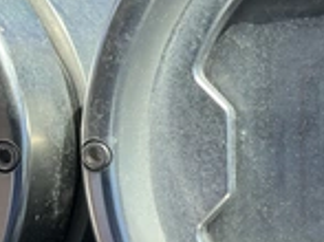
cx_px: 432
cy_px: 167
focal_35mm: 79
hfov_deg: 22.0
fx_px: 739
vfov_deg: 18.6
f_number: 1.8
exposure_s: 1/770
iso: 25
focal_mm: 3
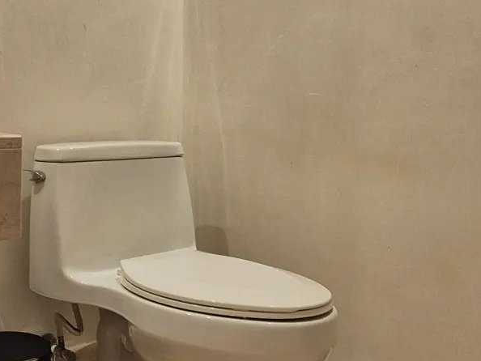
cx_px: 96
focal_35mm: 42
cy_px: 142
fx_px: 584
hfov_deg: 42.7
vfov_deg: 34.2
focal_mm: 2.2
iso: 400
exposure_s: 1/60
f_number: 2.2
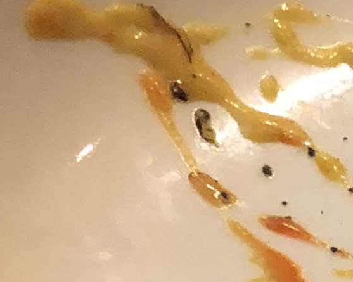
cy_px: 464
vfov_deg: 7.6
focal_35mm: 198
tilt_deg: -49.8
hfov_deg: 9.2
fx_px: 2068
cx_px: 674
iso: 80
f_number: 1.8
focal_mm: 4
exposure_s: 1/5
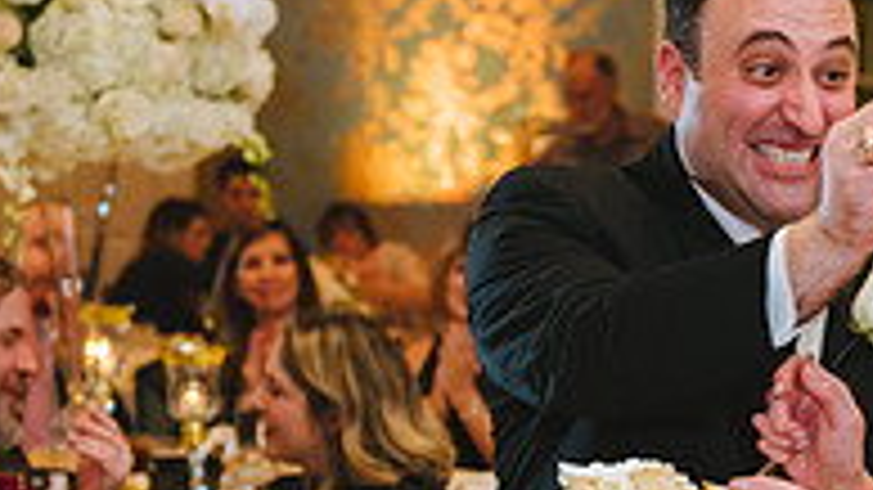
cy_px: 483
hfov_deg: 17.9
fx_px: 2754
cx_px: 693
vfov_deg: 10.1
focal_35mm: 119
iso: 2000
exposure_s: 1/125
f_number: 2.8
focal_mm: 38
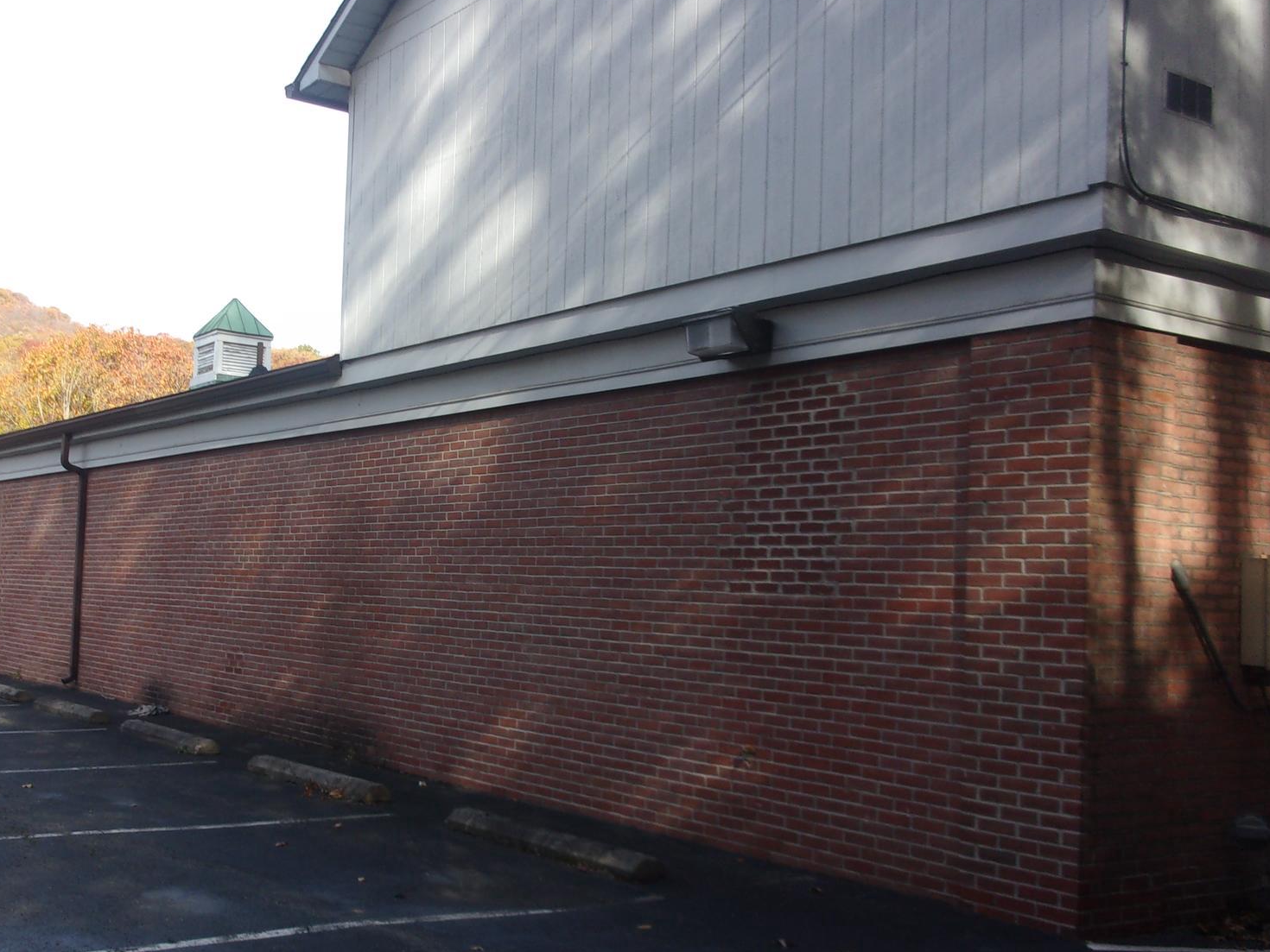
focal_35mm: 39
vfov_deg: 36.8
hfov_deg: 47.3
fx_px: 1431
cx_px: 462
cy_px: 526
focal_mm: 5.1
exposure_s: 1/180
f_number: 3.9
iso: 80
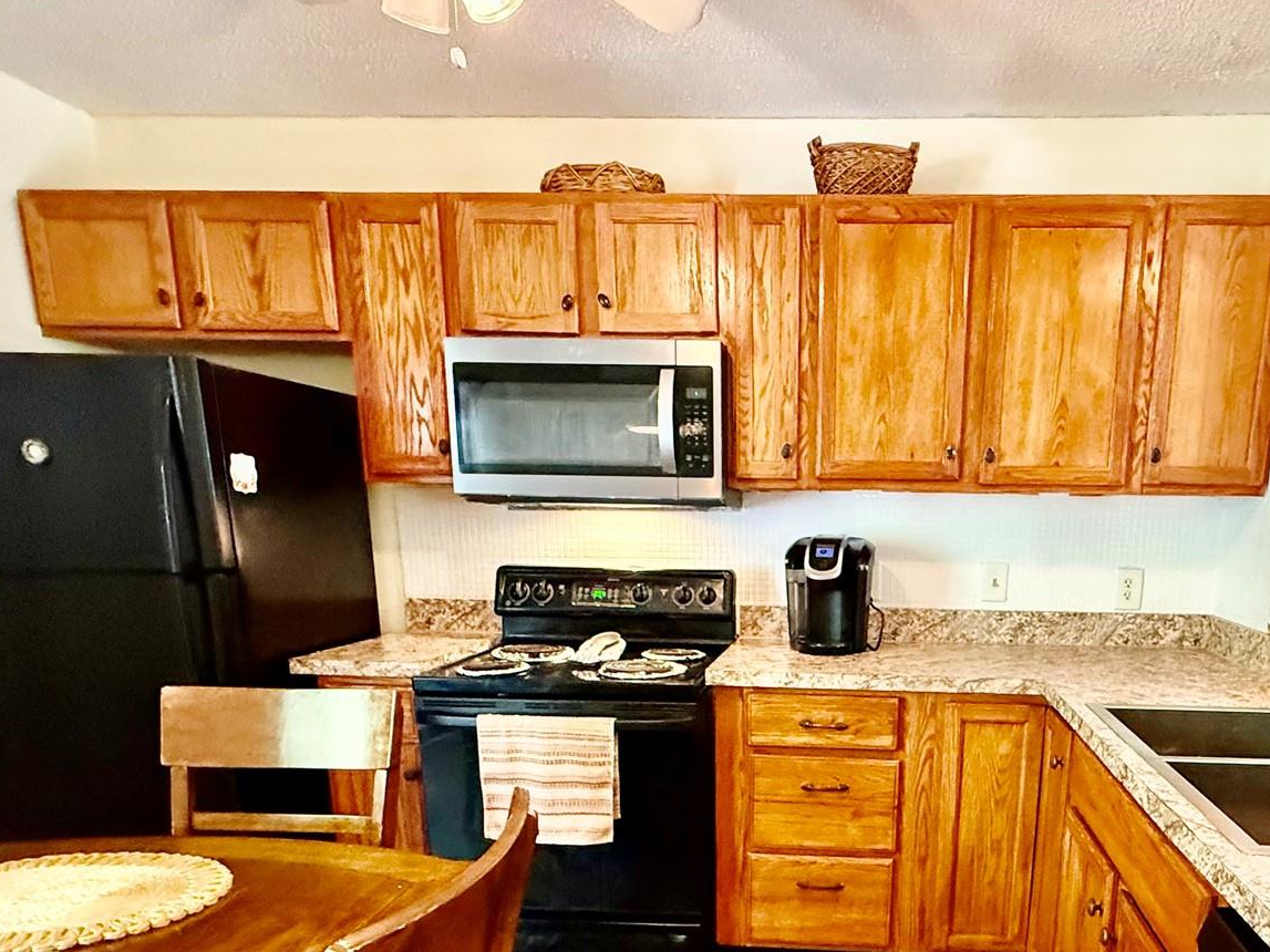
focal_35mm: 25
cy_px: 722
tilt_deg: -12.4
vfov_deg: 52.3
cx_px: 836
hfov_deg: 67.7
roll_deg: -0.9
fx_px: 917
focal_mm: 2.22
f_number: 2.2
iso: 1000
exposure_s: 1/60
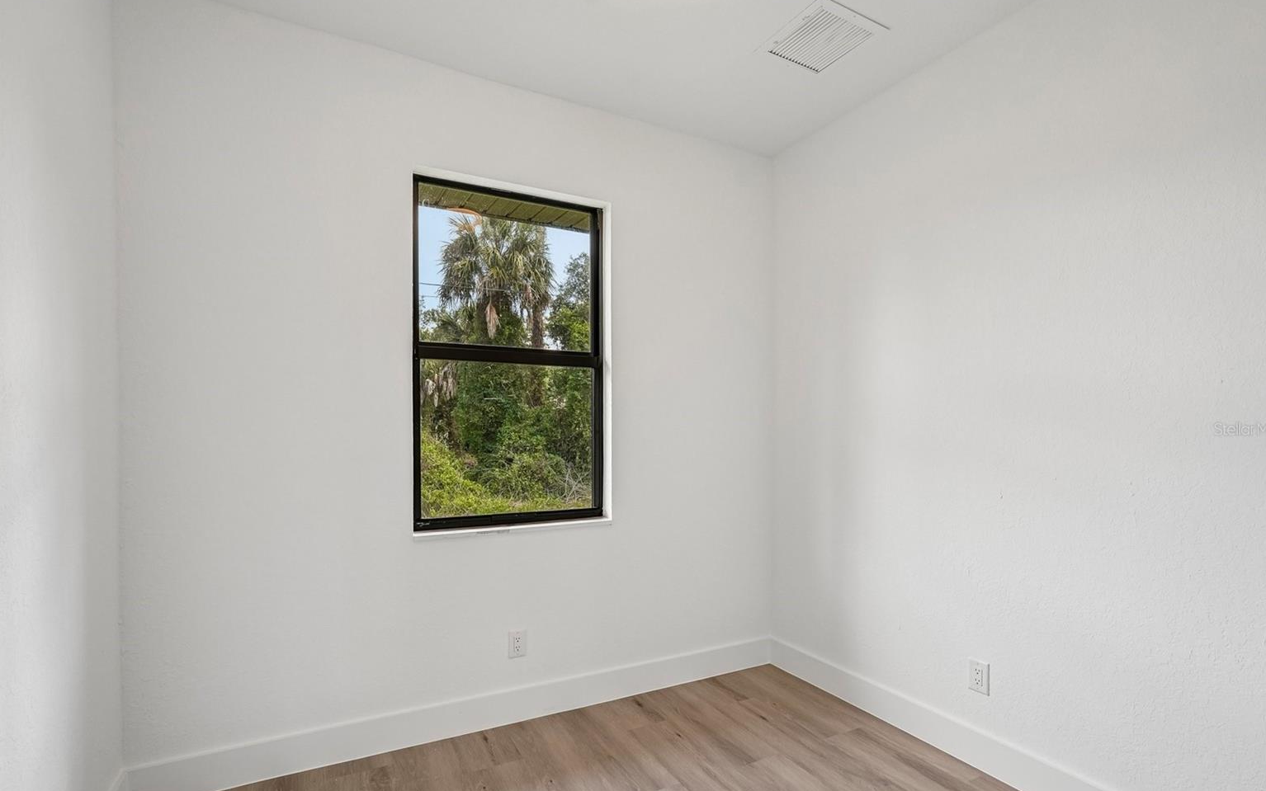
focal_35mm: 17
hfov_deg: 94.4
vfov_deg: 67.9
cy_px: 429
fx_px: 587
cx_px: 627
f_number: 8
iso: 400
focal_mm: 16
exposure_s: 1/80
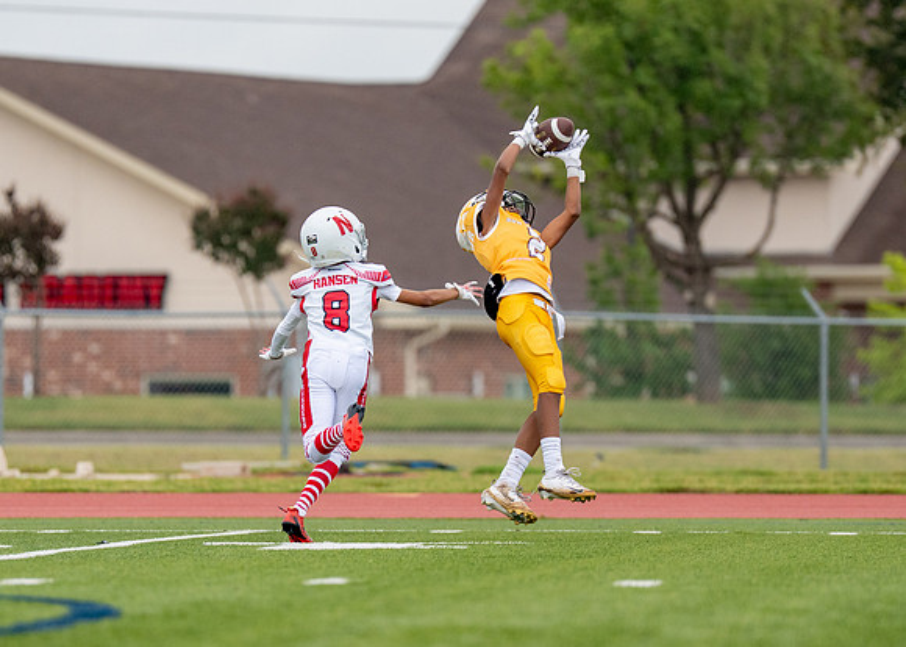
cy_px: 389
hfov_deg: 4.7
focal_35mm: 428
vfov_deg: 3.4
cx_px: 475
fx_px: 11014
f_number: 2.8
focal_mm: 200
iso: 500
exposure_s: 1/2000
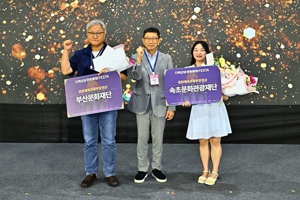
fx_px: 246
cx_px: 150
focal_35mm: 30
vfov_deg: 44.3
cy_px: 100
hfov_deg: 62.8
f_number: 4.5
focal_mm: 29.5
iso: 640
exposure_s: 1/200
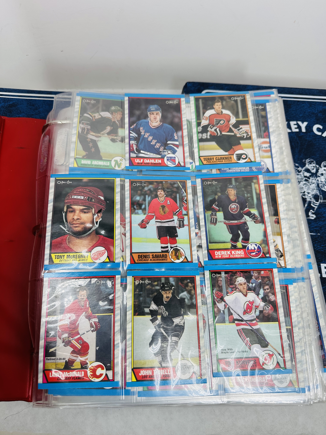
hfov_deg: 56.8
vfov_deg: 71.6
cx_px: 163
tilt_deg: -71.2
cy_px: 218
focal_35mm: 24
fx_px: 301
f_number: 1.78
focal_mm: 6.86
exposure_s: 1/864
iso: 80
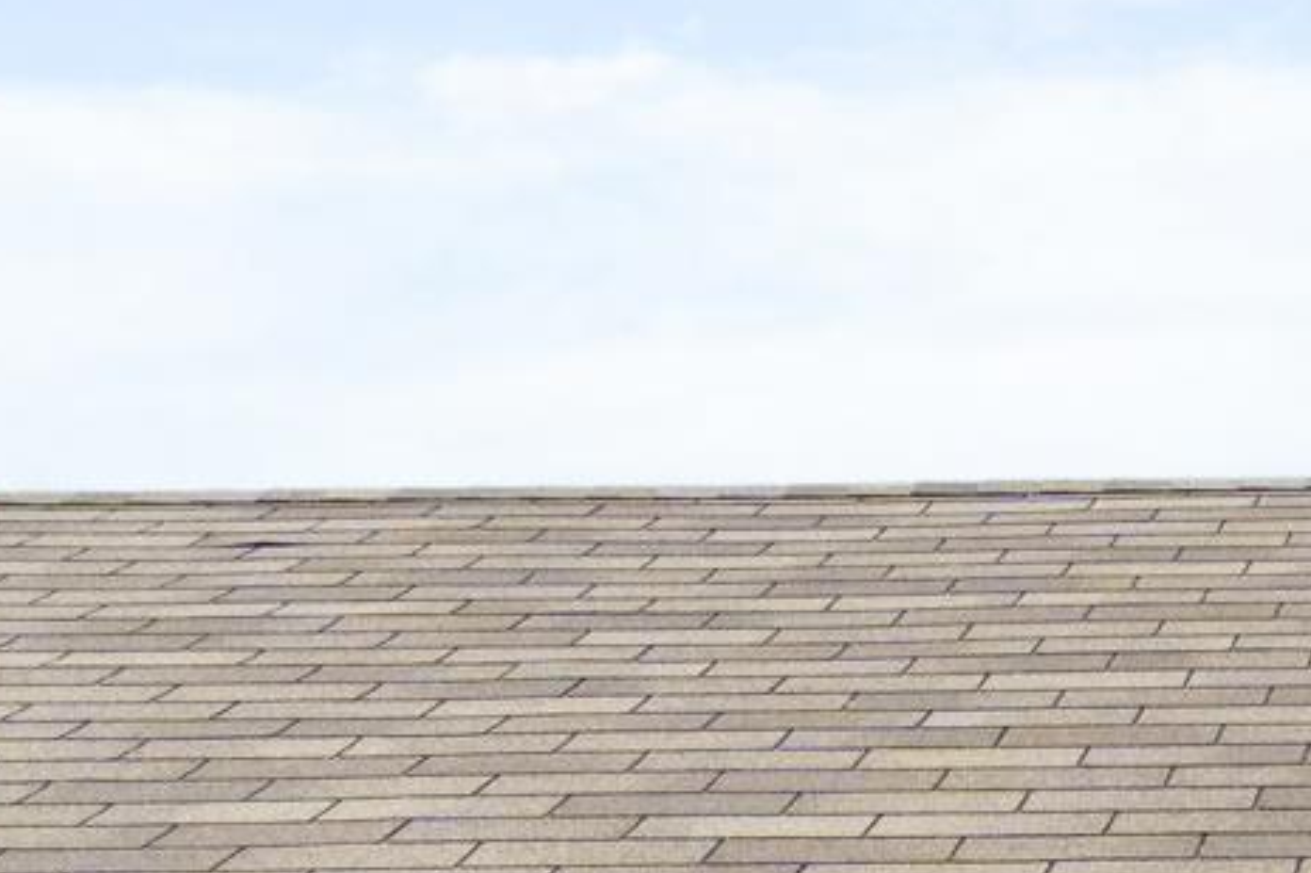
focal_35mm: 97
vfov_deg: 11.3
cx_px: 1594
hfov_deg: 19.7
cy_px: 2197
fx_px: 3531
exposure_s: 1/640
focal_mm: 12
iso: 250
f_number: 9
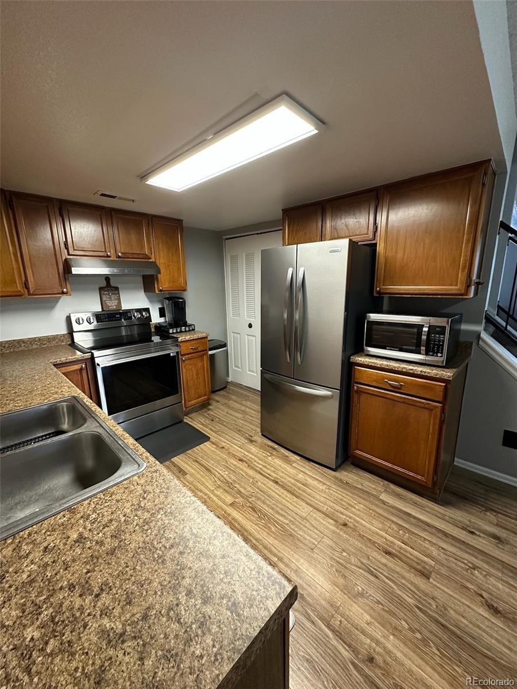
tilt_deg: -12.1
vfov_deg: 102.1
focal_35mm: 14
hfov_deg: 85.7
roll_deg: +2.4
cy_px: 344
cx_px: 258
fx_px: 279
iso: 320
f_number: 2.2
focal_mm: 2.22
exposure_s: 1/60
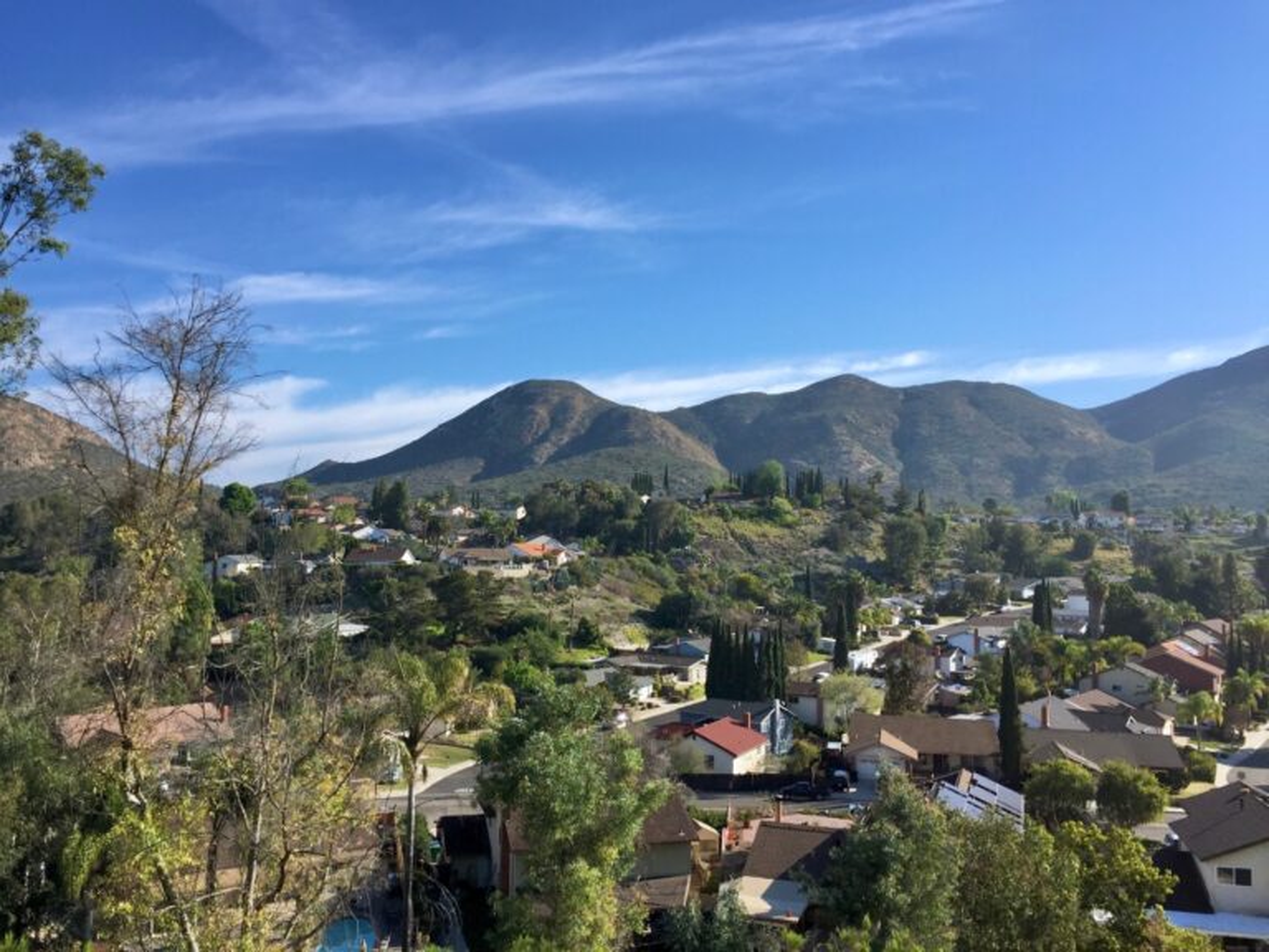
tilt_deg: +3.7
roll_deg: -0.8
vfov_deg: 48.2
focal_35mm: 29
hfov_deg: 61.7
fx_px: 1063
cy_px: 476
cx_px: 634
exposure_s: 1/1582
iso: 32
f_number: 2.2
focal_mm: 4.15
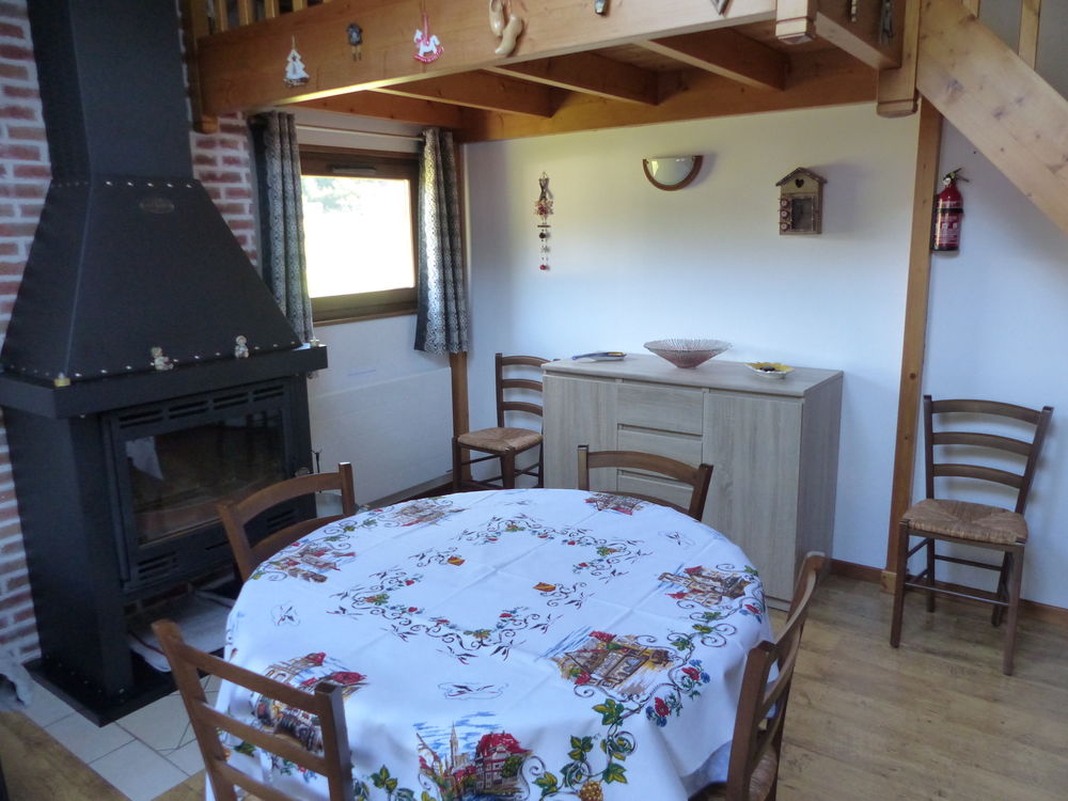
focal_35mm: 25
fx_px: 771
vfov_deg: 54.9
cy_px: 400
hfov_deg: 69.4
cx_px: 534
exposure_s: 1/40
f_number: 2.8
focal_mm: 4.5
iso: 400
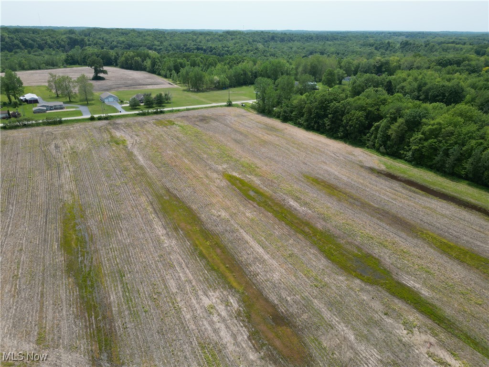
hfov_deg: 71.6
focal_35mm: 24
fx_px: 339
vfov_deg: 56.8
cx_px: 244
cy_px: 184
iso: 200
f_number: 1.7
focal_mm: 6.72
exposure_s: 1/3200
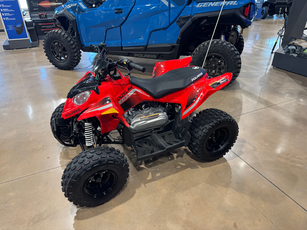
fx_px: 213
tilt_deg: -30.0
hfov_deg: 71.6
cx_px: 154
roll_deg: +1.1
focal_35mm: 24
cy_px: 115
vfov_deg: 56.8
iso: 200
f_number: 1.78
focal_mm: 6.76
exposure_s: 1/61
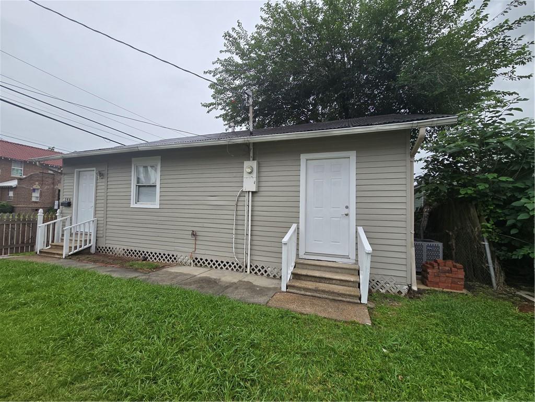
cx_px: 268
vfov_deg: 89.9
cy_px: 201
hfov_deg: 106.2
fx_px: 201
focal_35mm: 13
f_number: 2.2
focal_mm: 2.2
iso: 50
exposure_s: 1/508
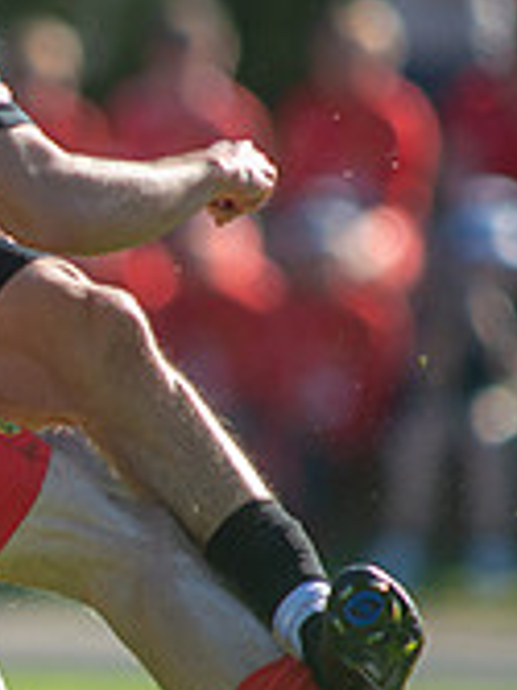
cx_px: -414
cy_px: 388
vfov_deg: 1.4
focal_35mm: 1401
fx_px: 27935
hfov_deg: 1.1
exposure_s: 1/1600
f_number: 4
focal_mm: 420
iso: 360
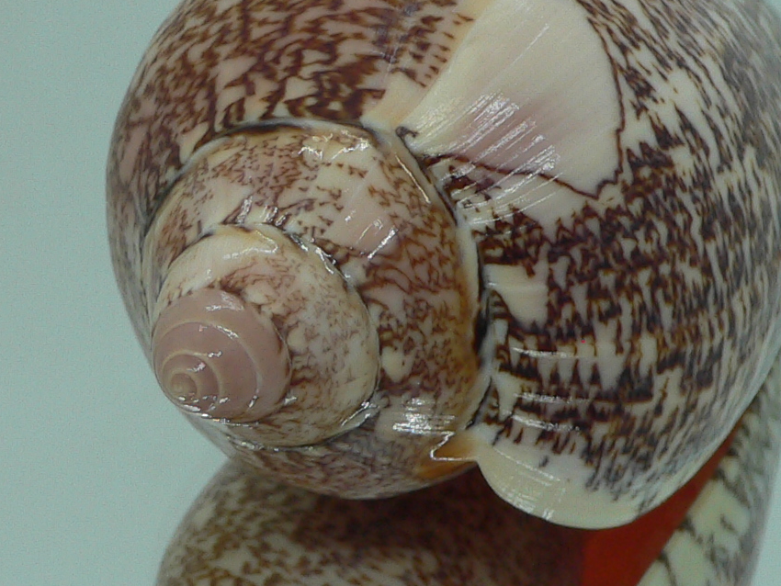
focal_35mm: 83
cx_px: 480
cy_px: 205
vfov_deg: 17.7
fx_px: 1873
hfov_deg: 23.5
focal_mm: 4.6
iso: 80
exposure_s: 1/60
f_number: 2.8
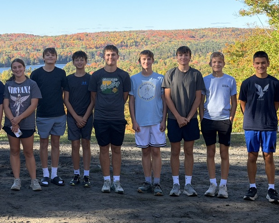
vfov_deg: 19.7
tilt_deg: -6.2
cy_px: 101
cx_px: 108
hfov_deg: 24.4
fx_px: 644
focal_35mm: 78
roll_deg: +0.6
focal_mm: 6.76
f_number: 1.78
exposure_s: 1/2088
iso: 100
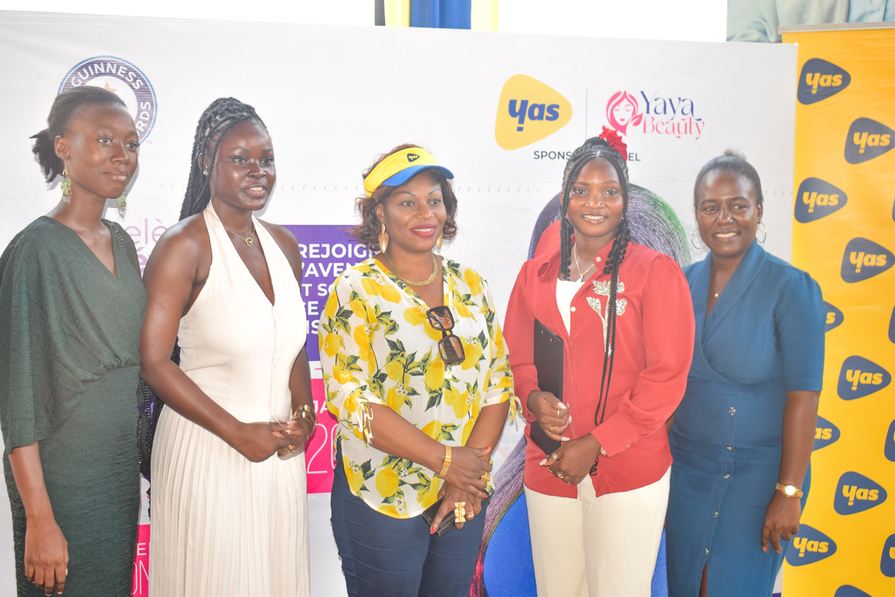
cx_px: 448
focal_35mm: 51
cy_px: 298
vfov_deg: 26.5
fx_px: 1268
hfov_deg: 38.9
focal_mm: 34
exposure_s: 1/10
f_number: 4.5
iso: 200
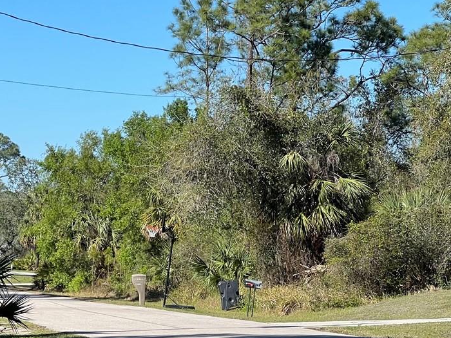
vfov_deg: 8.4
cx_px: 101
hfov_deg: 11.2
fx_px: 2293
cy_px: 187
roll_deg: -0.4
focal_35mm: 176
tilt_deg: +1.7
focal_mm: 9
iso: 32
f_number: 2.8
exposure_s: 1/567
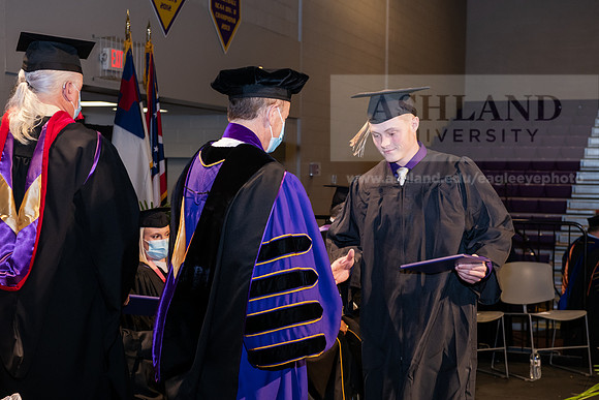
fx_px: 1032
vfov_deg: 21.9
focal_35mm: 62
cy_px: 200
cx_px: 300
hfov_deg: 32.4
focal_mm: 62
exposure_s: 1/200
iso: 1600
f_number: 6.3
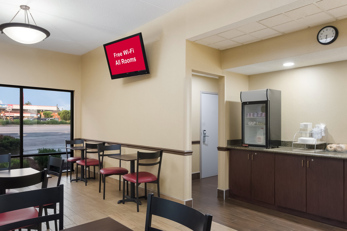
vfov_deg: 49.2
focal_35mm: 26
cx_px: 149
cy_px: 141
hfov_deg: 69.1
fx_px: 251
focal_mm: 14
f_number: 8
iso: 400
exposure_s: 2
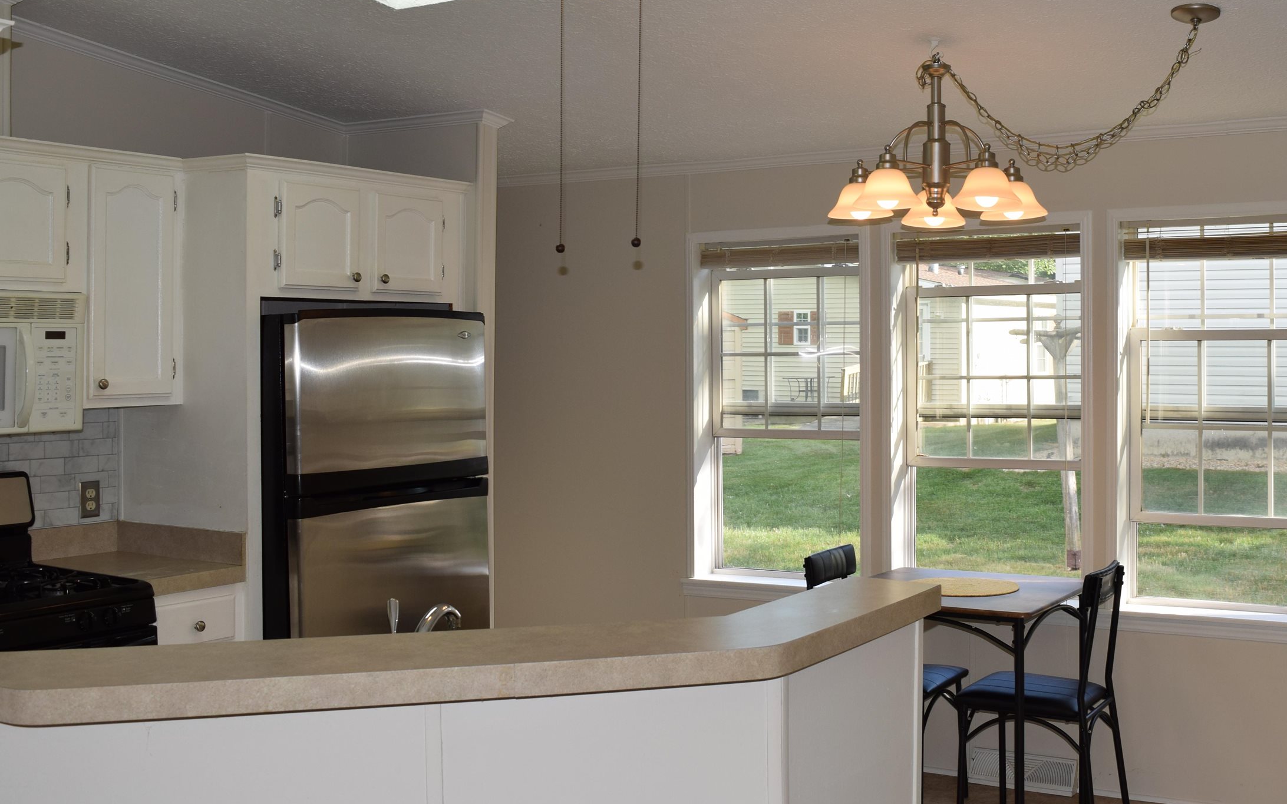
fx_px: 1508
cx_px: 773
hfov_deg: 46.0
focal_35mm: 43
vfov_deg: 29.8
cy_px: 325
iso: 200
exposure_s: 1/125
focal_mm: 20
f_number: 5.6
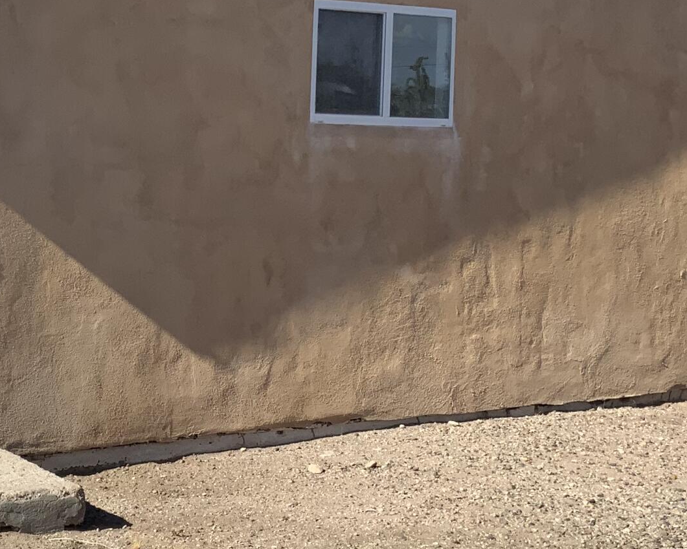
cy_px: 212
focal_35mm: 80
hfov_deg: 23.6
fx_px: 1627
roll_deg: -1.0
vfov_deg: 19.2
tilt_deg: -3.0
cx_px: 177
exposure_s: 1/2141
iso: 16
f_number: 1.8
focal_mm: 3
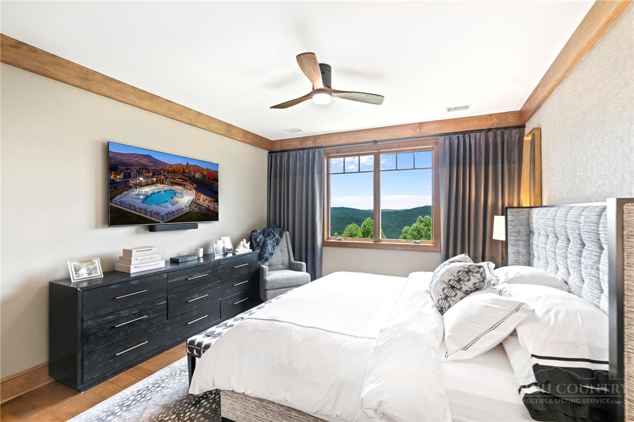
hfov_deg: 96.7
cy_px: 211
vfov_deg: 73.7
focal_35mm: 16
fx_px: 282
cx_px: 317
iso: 6400
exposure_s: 1/60
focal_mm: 16
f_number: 6.3
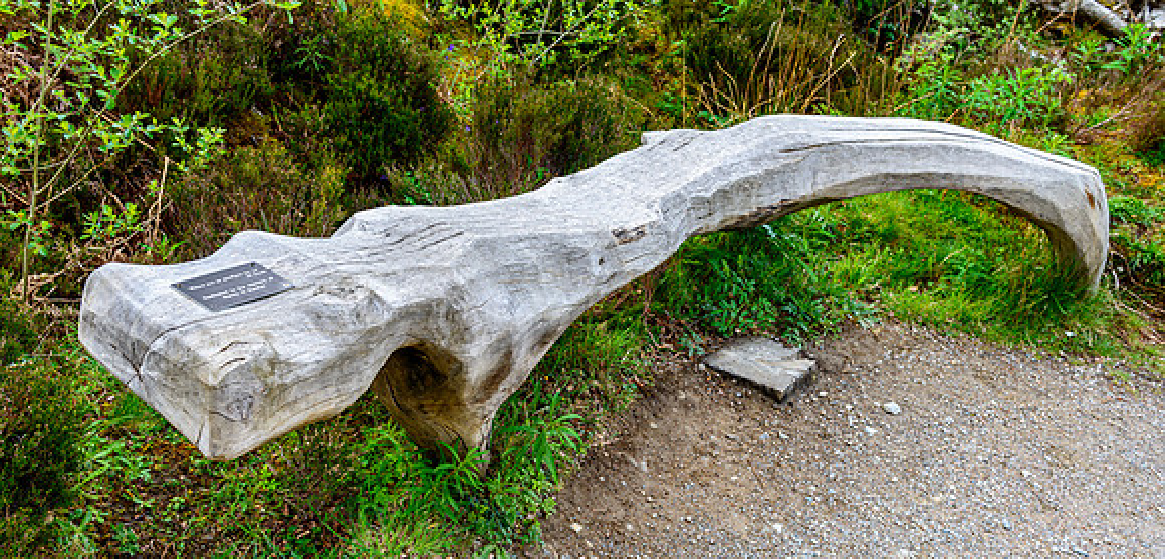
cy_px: 347
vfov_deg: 33.0
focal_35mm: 31
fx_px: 939
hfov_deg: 63.6
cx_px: 582
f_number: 8
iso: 250
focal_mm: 29
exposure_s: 1/30
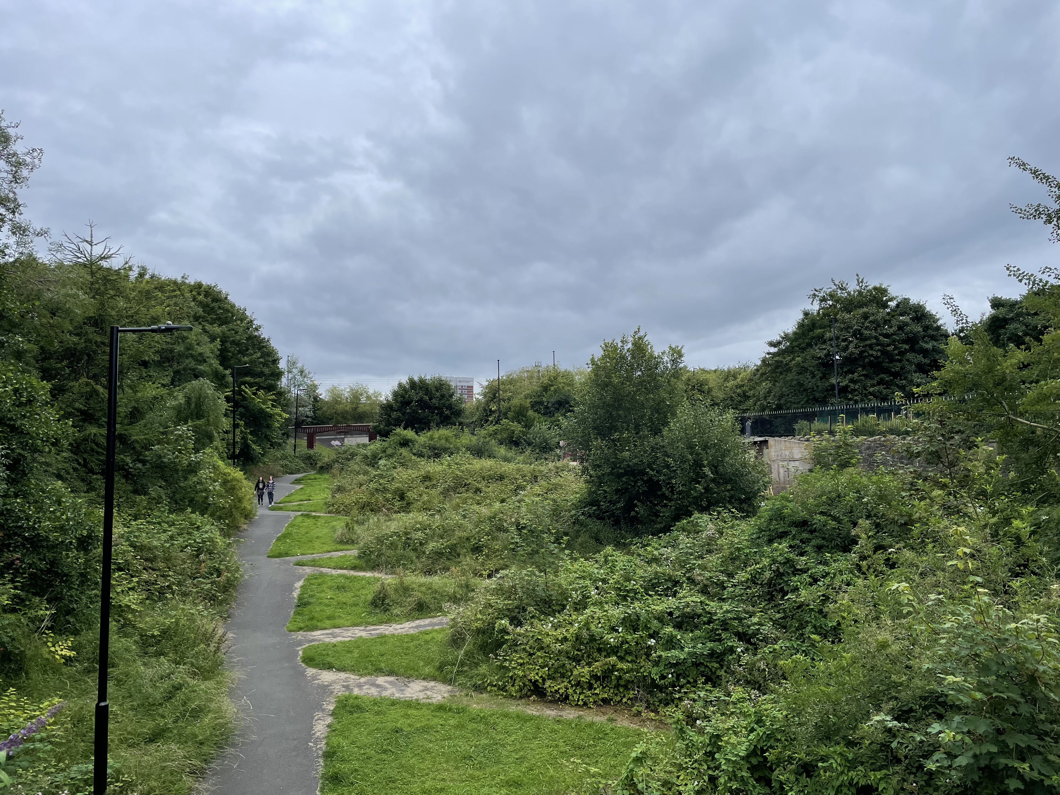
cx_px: 530
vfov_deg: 53.1
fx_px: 796
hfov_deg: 67.3
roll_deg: +0.9
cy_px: 398
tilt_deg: +5.5
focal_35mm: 26
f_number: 1.6
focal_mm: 4.2
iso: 32
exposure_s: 1/1247
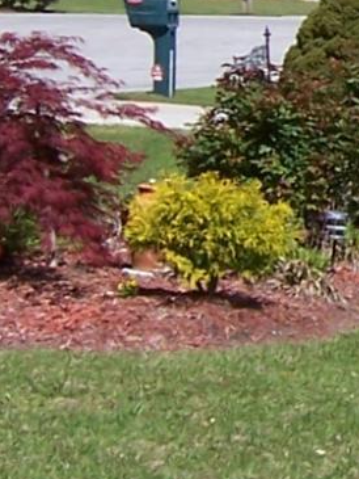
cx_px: 667
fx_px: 2723
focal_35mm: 197
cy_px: -38
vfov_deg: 9.9
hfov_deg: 7.3
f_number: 4.8
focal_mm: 6
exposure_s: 1/500
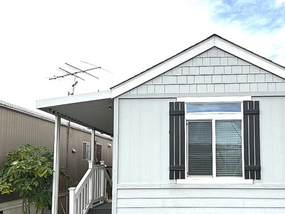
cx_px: 185
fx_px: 296
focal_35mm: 36
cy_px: 140
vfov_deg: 39.2
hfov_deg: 50.6
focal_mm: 6.76
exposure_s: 1/8130
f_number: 1.78
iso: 80
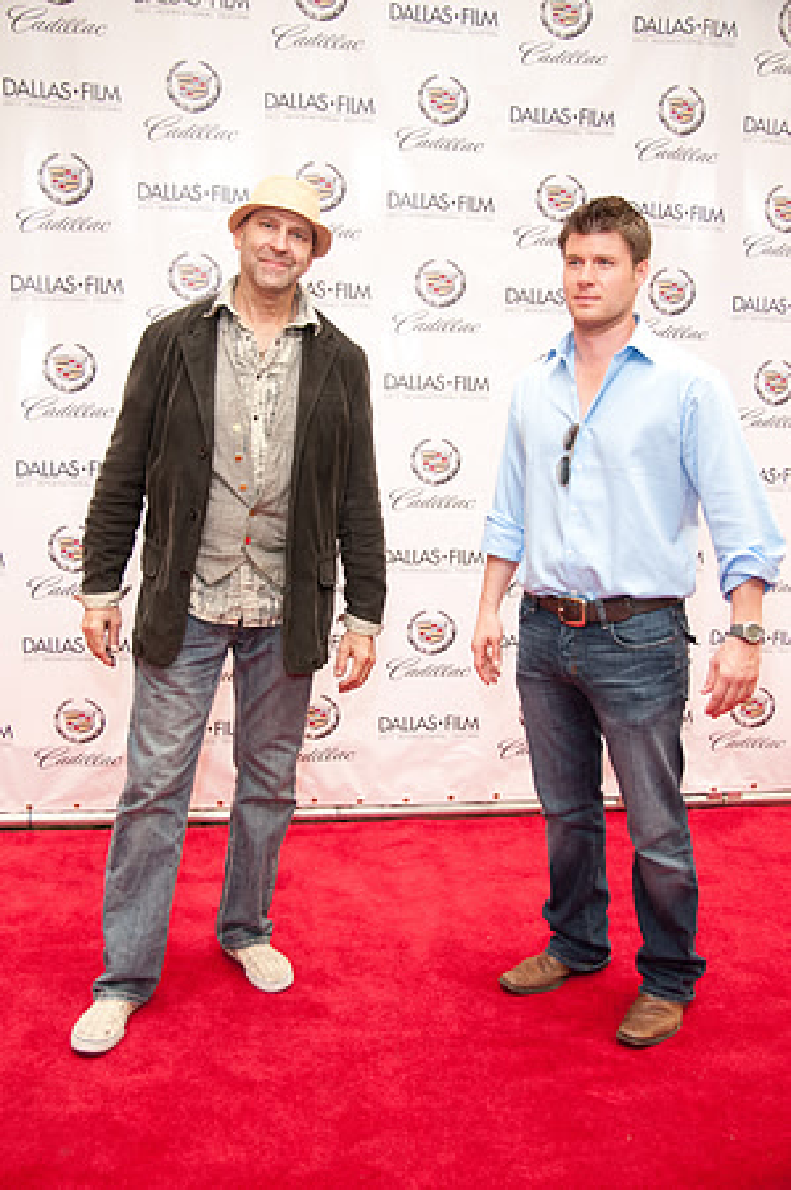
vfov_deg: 57.3
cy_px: 595
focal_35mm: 33
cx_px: 396
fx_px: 1090
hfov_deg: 39.9
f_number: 4
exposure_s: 1/60
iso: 400
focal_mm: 22
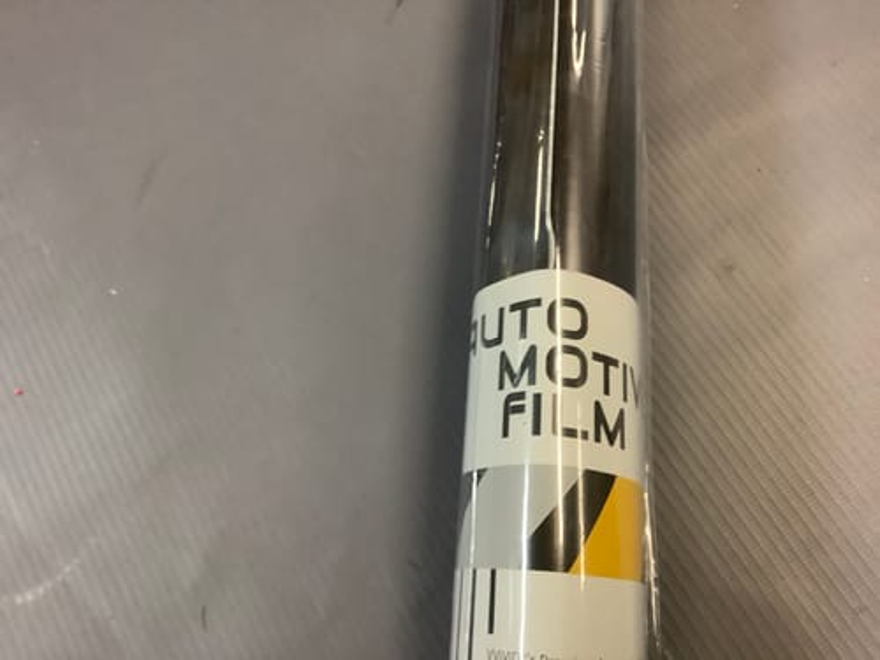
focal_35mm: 31
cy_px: 330
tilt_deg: -71.2
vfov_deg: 45.4
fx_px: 788
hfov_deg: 58.4
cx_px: 440
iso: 400
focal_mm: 3.3
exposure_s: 1/50
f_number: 2.4
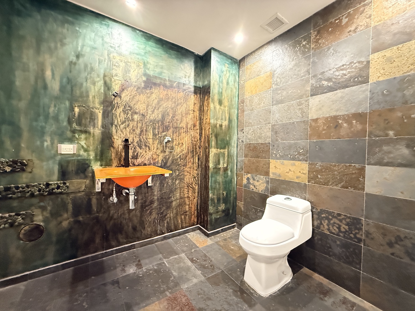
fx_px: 168
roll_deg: -0.7
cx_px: 208
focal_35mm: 14
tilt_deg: -0.8
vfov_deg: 85.7
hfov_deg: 102.1
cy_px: 156
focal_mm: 2.22
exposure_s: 1/30
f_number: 2.2
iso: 1600
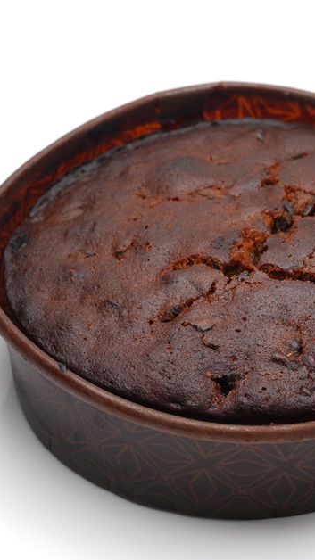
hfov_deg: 7.4
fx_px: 2422
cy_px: 290
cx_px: 254
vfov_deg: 13.2
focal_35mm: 163
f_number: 9
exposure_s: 1/125
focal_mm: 90
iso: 50
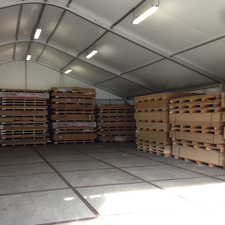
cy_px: 113
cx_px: 98
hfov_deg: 42.7
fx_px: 287
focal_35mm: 39
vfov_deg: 42.8
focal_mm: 4.13
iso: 64
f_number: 2.4
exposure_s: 1/40
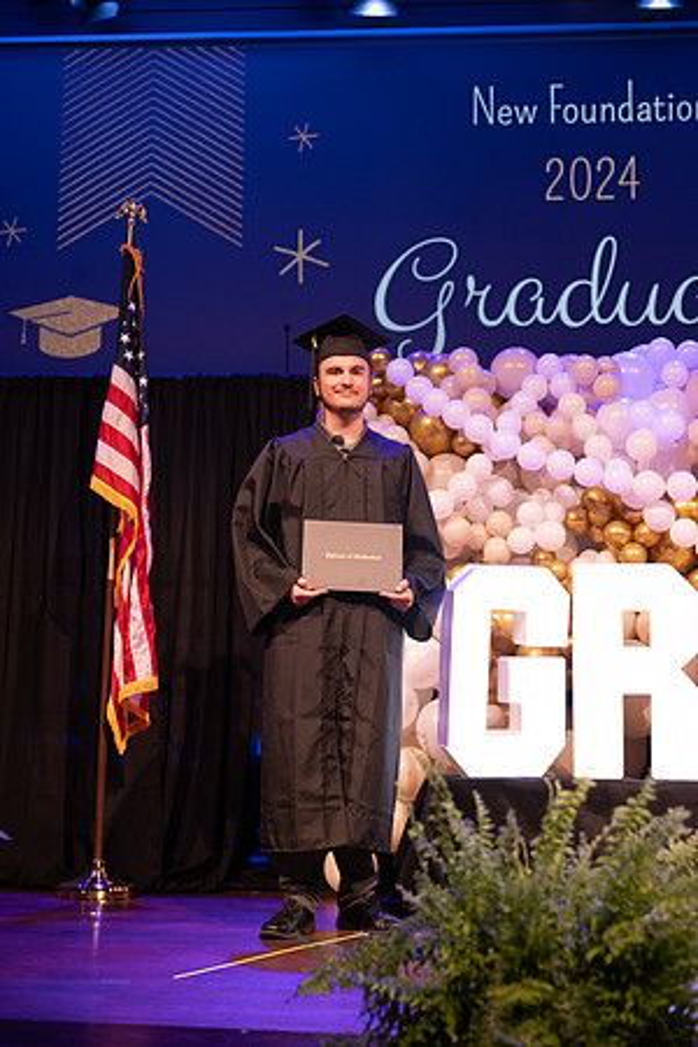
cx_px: 349
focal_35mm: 55
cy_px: 524
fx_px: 1599
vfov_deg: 36.2
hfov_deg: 24.6
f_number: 4
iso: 1600
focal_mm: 55
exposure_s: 1/200
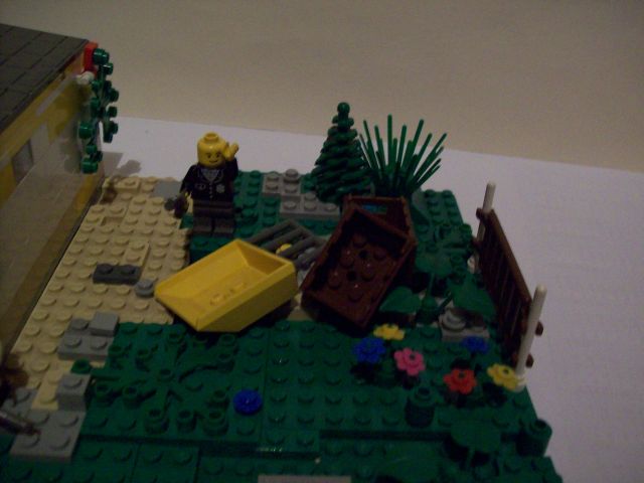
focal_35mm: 36
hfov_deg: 51.4
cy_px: 242
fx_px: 670
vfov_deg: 39.7
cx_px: 322
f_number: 2.7
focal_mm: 6
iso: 200
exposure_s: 1/8
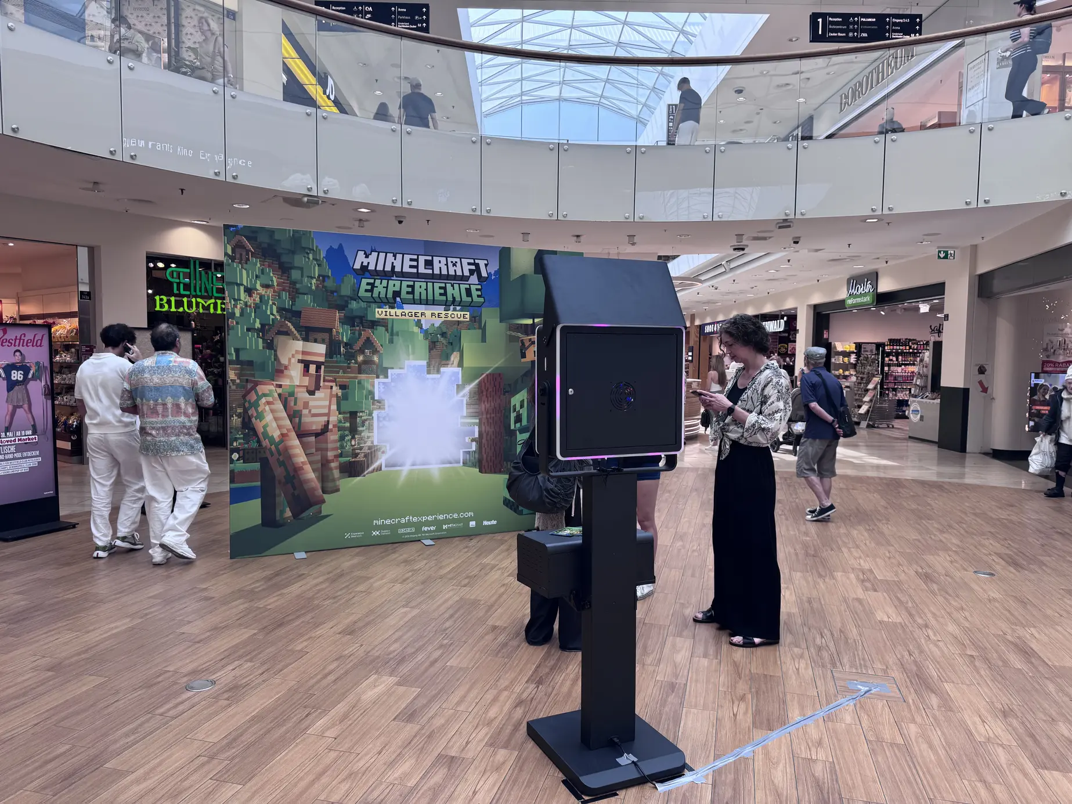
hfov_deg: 71.6
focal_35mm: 24
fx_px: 743
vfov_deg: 56.8
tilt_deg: -2.8
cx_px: 536
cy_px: 402
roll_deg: -0.5
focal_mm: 6.76
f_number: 1.78
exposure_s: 1/222
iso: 64
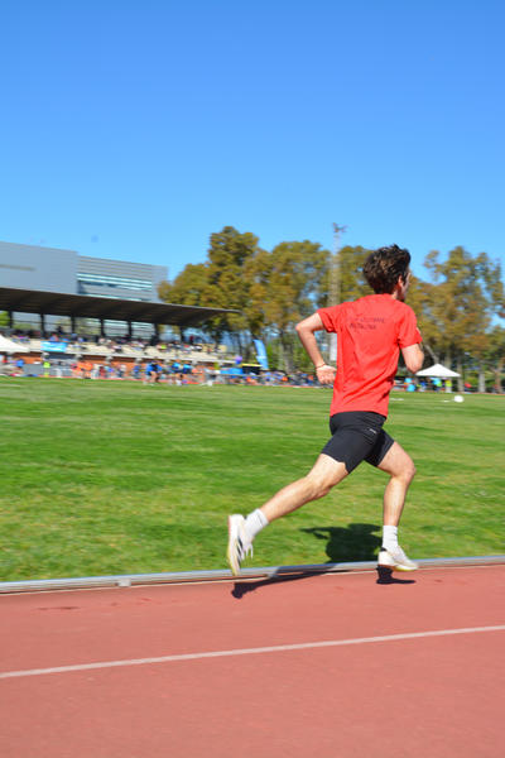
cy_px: 379
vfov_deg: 41.1
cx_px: 252
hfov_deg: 28.1
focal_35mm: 48
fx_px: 1010
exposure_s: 1/250
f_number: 8
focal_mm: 32
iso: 100
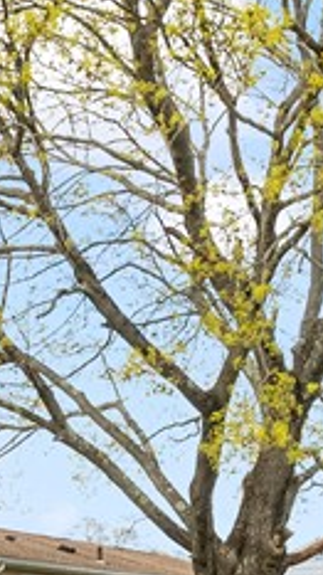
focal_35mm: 83
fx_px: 1264
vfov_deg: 24.1
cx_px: -194
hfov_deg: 13.5
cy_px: 619
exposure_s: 1/800
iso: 640
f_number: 7.1
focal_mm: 17
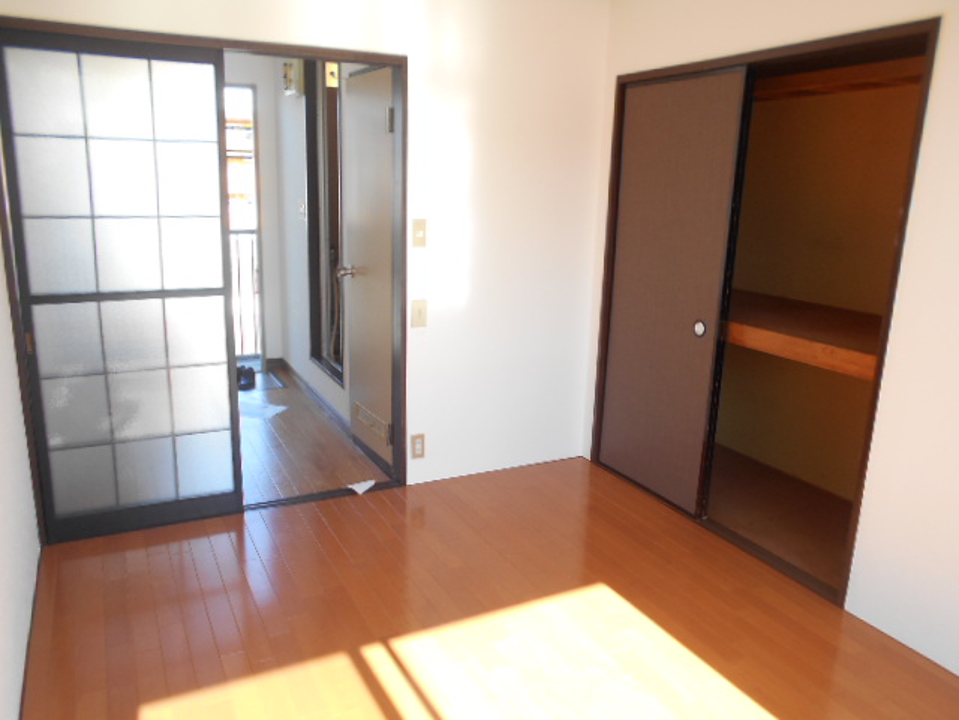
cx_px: 480
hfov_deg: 67.3
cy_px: 360
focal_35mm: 26
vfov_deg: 53.1
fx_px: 720
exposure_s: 1/80
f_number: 3.2
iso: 80
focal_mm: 4.6
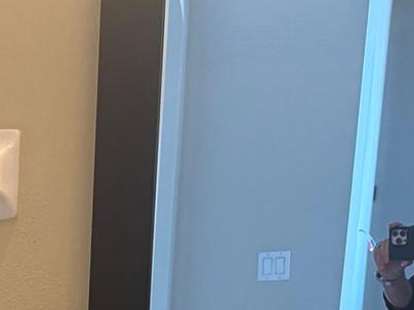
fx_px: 1136
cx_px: -392
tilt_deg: -10.6
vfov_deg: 14.2
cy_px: 506
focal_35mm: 95
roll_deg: +1.5
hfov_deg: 16.3
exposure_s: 1/60
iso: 320
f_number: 1.78
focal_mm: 6.76
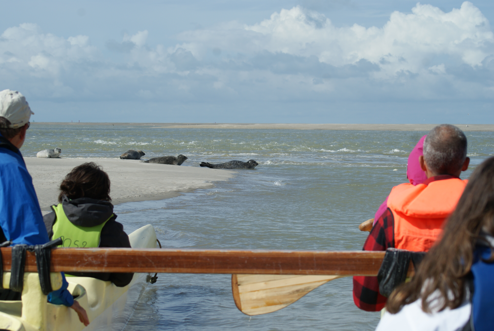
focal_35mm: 112
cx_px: 247
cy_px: 166
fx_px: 1546
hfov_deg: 18.2
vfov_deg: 12.2
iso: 100
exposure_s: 1/500
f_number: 8
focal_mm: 75
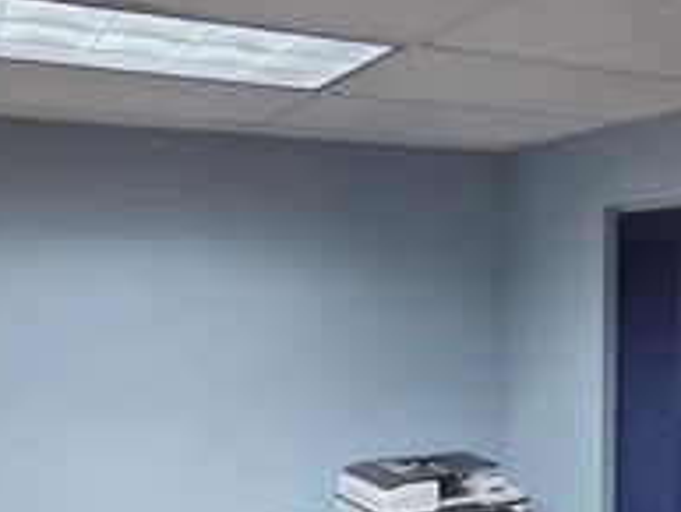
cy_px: 551
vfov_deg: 30.4
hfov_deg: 42.4
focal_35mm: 43
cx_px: 519
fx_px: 846
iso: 250
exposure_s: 1/120
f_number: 2.2
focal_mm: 2.2
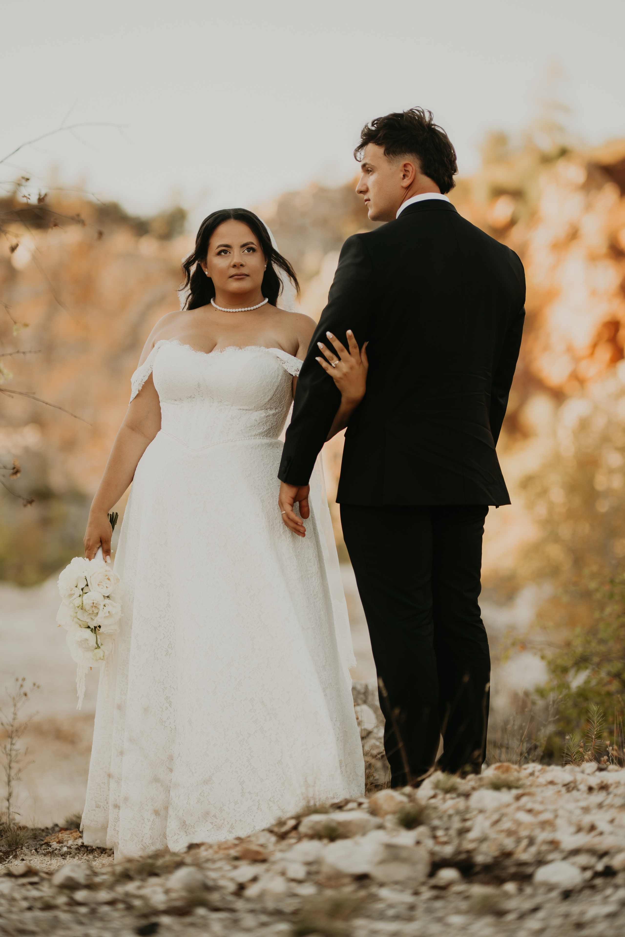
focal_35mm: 85
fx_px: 2213
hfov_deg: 16.1
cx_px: 312
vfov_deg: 23.9
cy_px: 468
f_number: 1.8
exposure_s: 1/640
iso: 100
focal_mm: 85
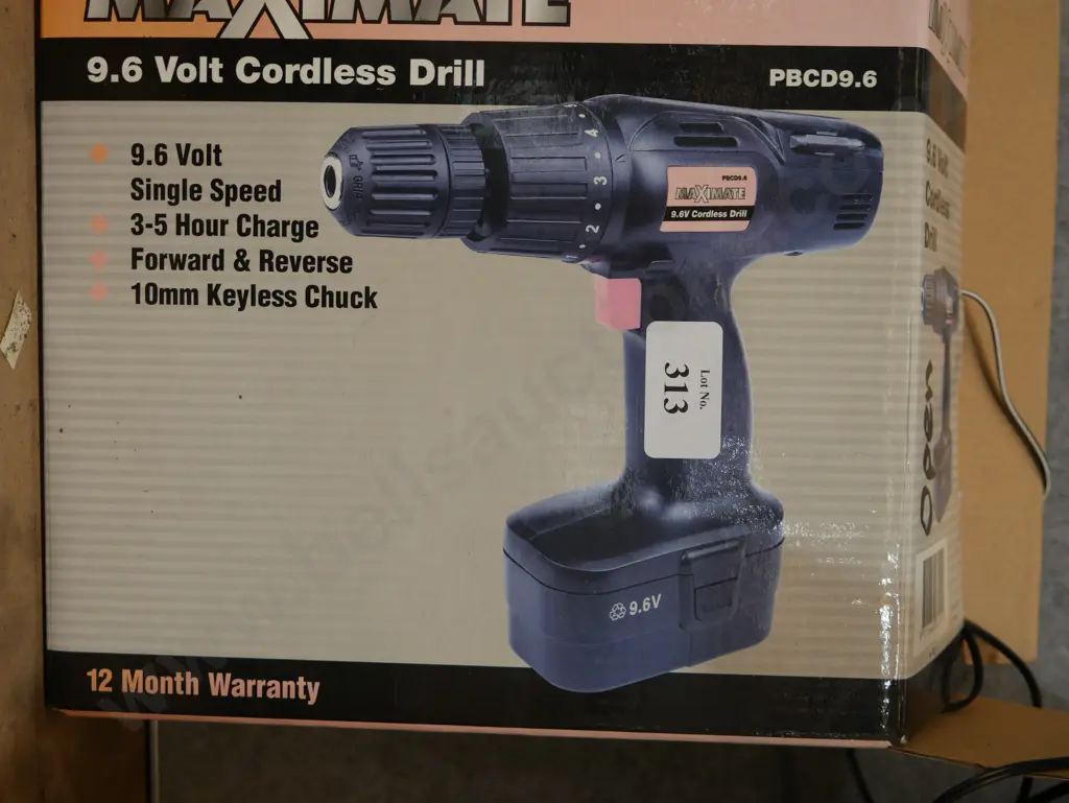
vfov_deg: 34.4
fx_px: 1298
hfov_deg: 44.8
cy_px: 402
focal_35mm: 42
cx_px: 534
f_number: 4.6
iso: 500
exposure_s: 1/60
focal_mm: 21
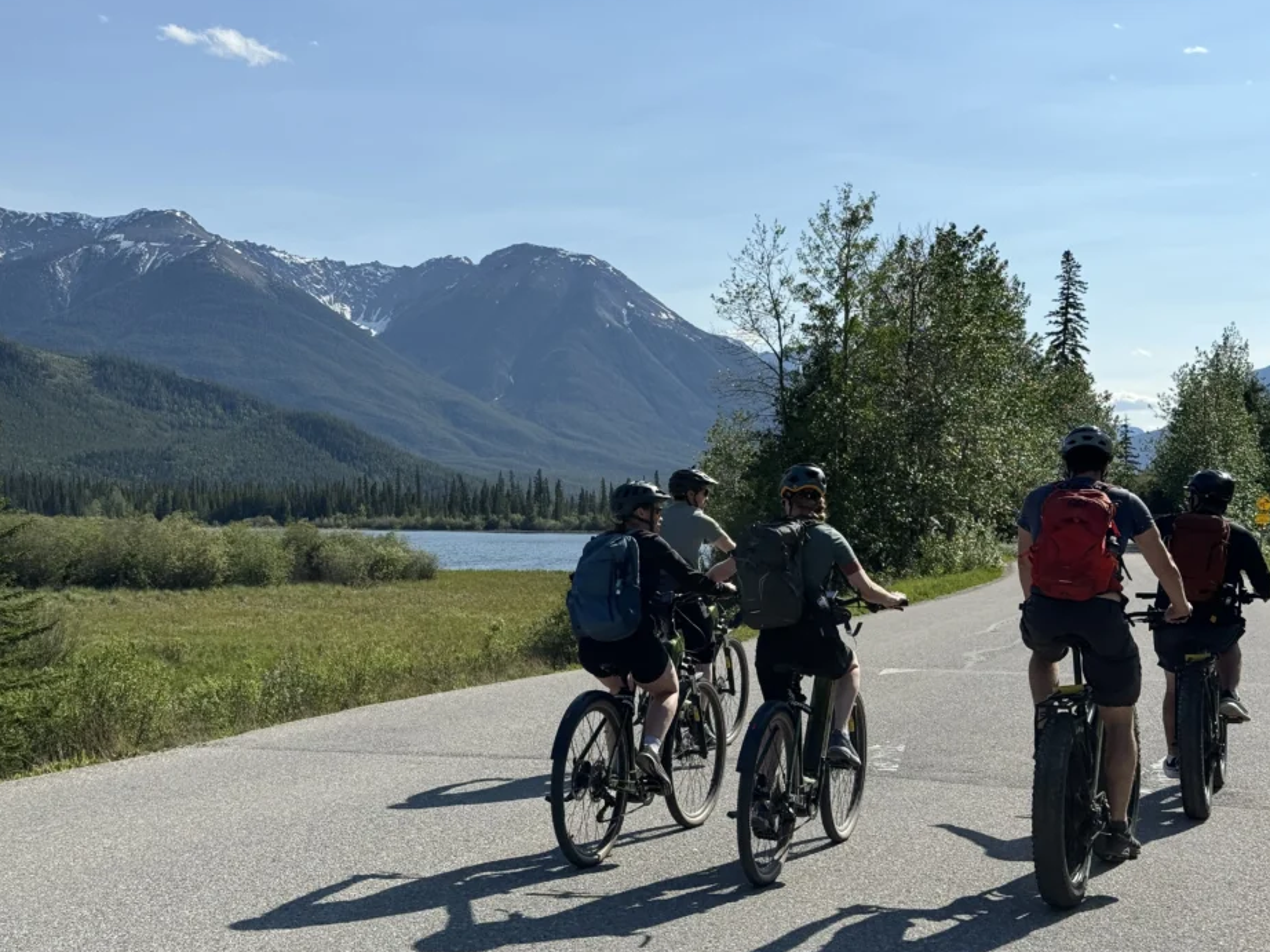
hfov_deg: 38.2
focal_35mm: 50
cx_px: 638
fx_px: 1834
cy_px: 475
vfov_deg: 29.1
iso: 64
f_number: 1.78
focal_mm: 6.76
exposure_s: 1/5376
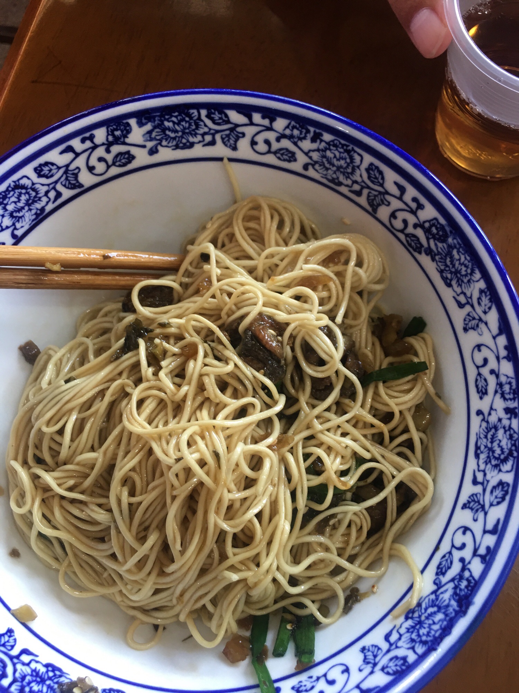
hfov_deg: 48.2
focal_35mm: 29
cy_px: 346
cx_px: 260
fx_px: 580
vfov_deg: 61.7
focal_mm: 4.15
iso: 32
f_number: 2.2
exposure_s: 1/17
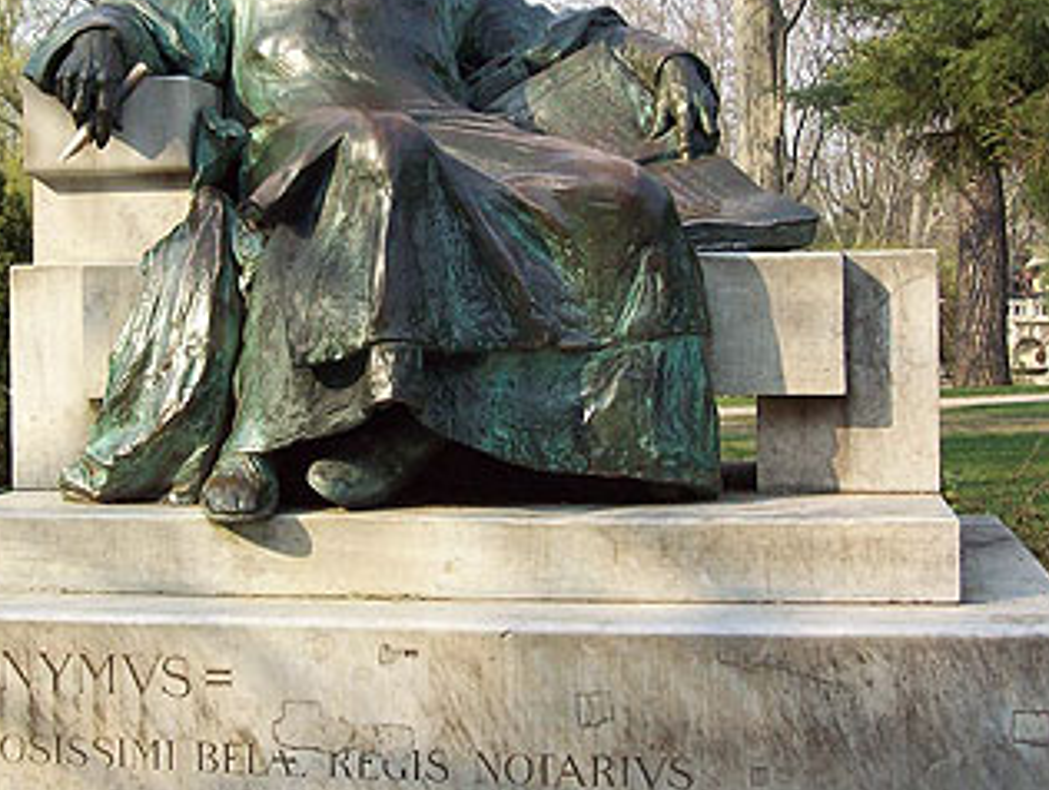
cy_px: 269
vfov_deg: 22.9
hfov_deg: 30.1
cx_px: 405
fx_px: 1942
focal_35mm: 64
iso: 80
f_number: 3
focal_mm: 7.6
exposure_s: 1/412
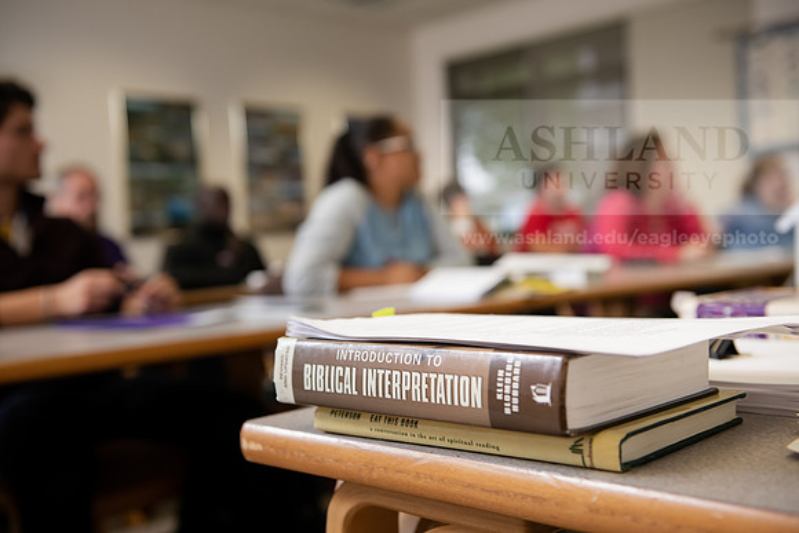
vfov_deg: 30.5
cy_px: 266
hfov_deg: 44.5
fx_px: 977
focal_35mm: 44
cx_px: 400
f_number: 3.5
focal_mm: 44
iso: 640
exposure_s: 1/160
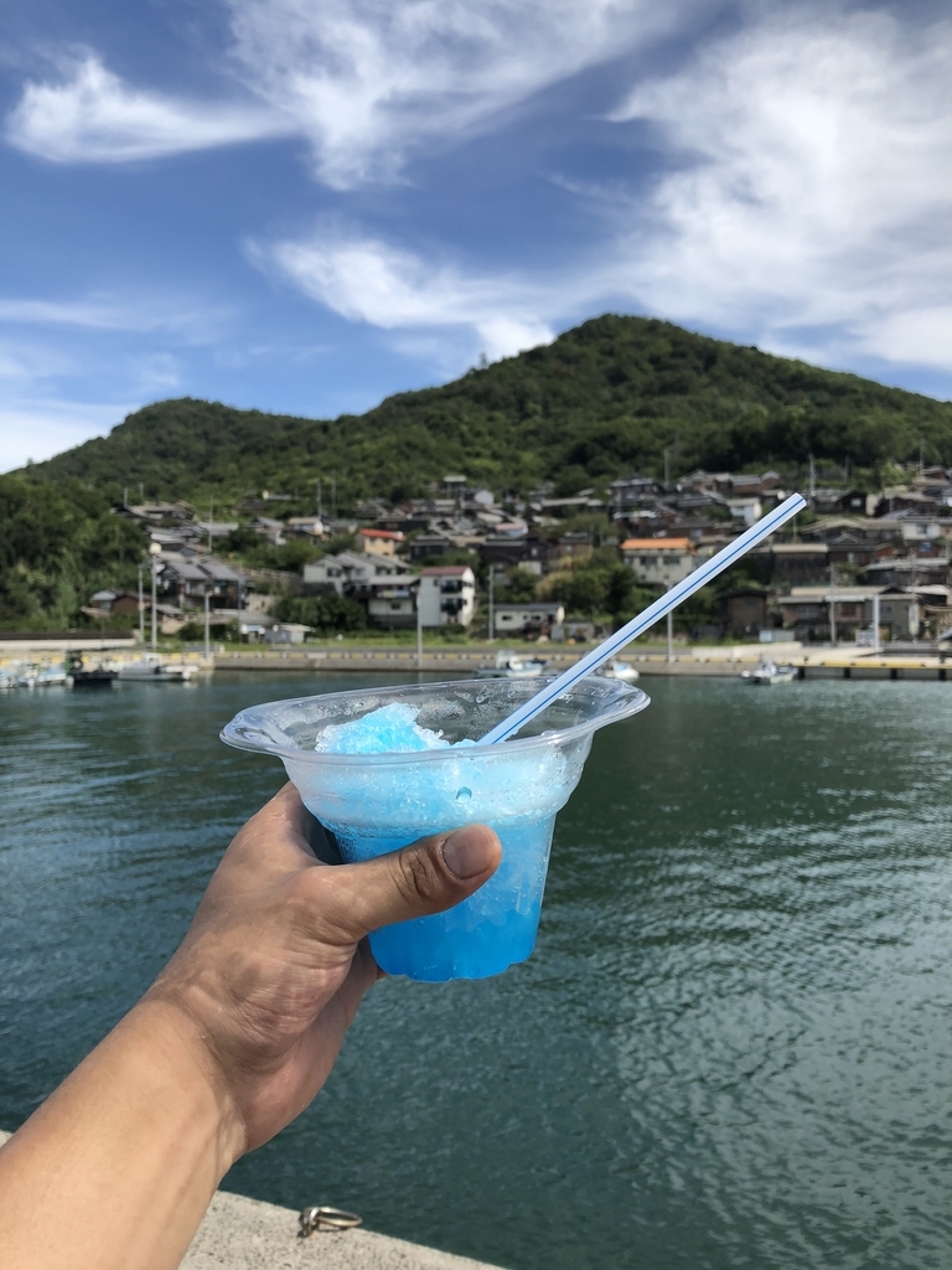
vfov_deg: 63.4
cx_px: 476
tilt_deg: -1.2
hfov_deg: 49.7
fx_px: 1027
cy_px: 635
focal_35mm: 28
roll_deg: +0.0
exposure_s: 1/1946
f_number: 1.8
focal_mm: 3.99
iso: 20
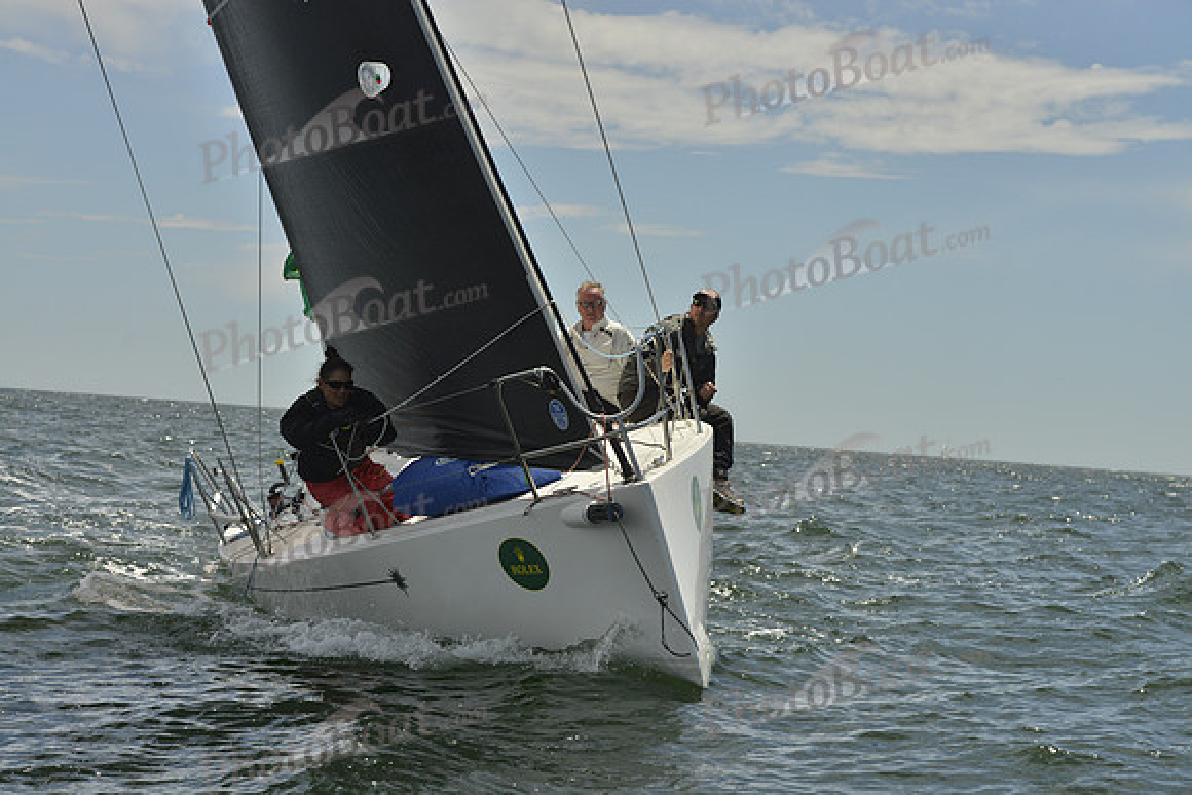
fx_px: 2981
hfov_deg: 22.6
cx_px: 596
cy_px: 398
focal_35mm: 90
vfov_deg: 15.2
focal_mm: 90
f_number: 9
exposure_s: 1/1600
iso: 280
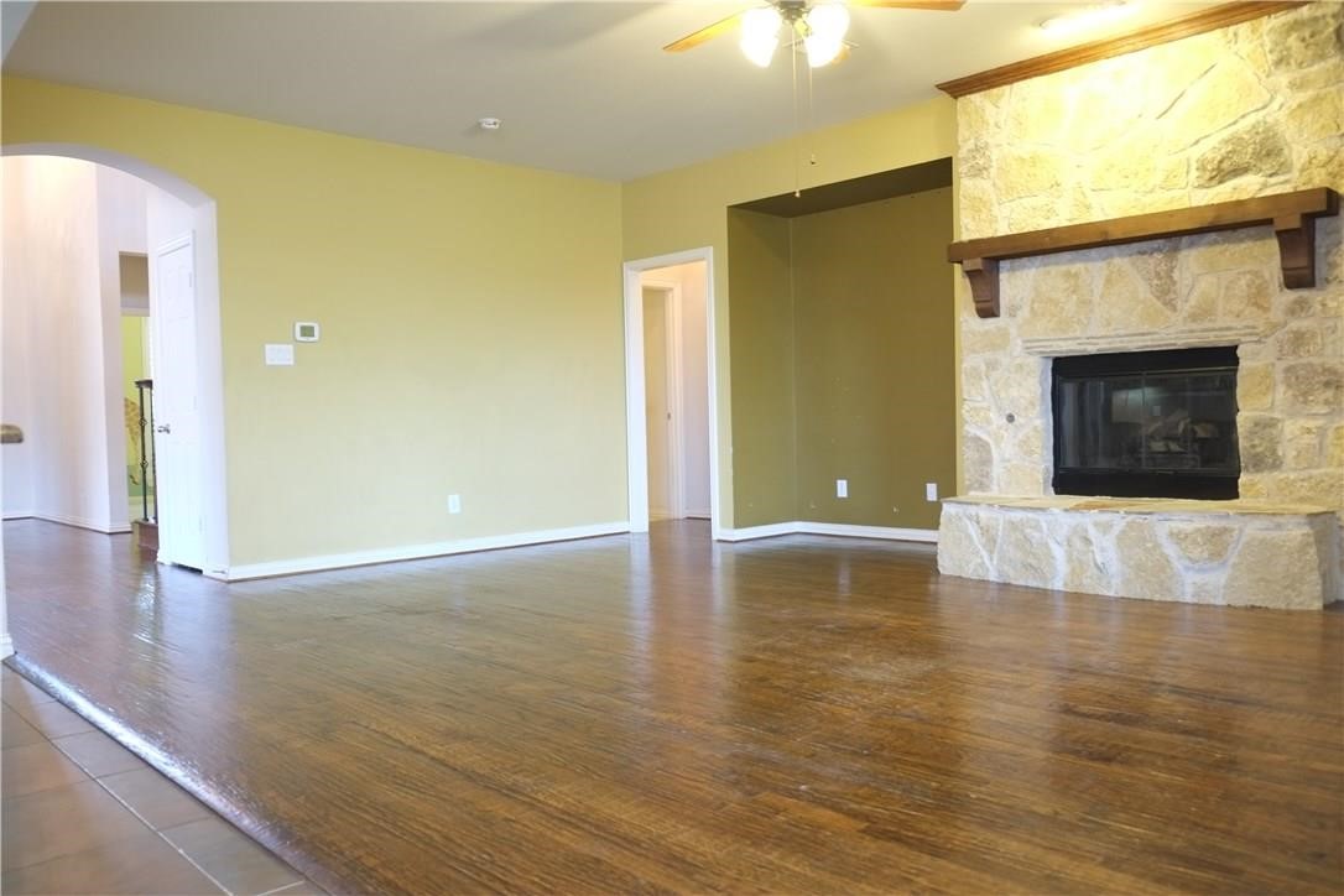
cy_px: 448
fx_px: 1008
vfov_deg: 47.9
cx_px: 672
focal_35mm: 27
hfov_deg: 67.4
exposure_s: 1/7
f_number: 2.8
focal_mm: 18
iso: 200
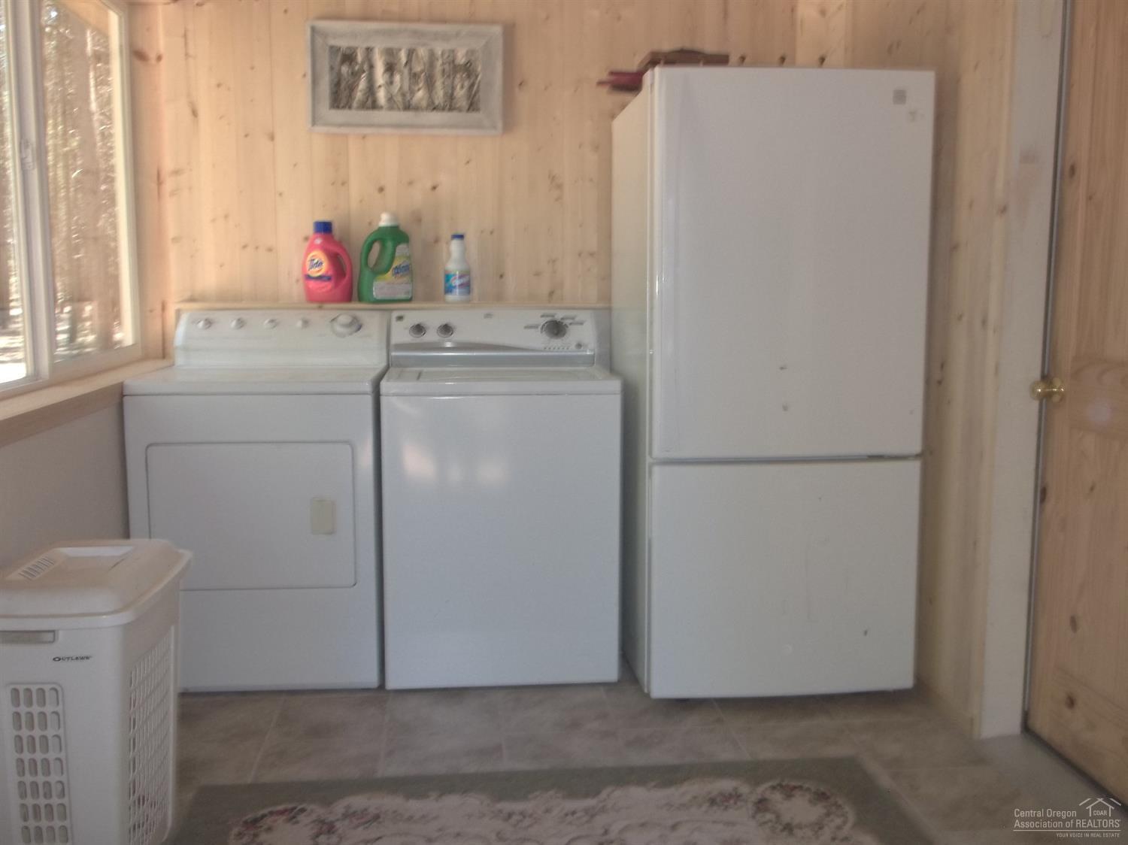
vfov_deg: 42.9
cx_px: 564
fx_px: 1075
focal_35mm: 33
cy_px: 422
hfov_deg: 55.4
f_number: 3.3
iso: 80
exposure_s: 1/30
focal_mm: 5.9
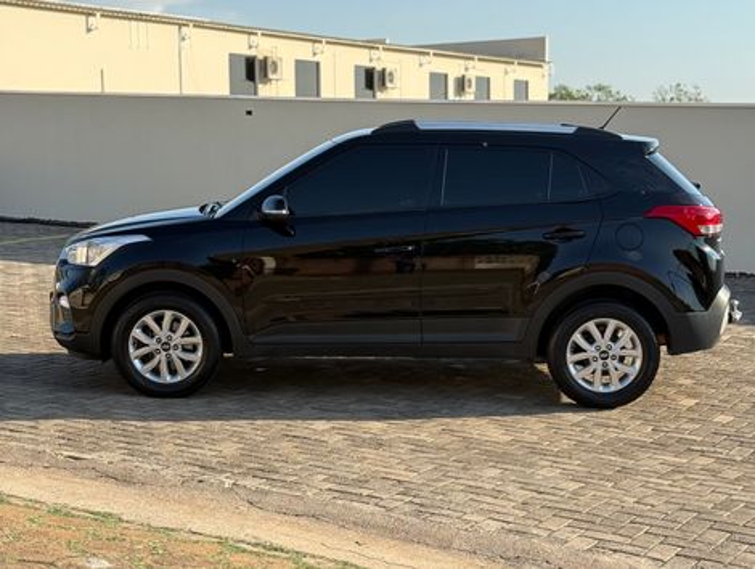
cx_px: 378
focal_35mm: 48
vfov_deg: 30.3
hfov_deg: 39.6
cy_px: 284
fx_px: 1049
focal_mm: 6.76
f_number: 1.78
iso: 100
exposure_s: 1/1429
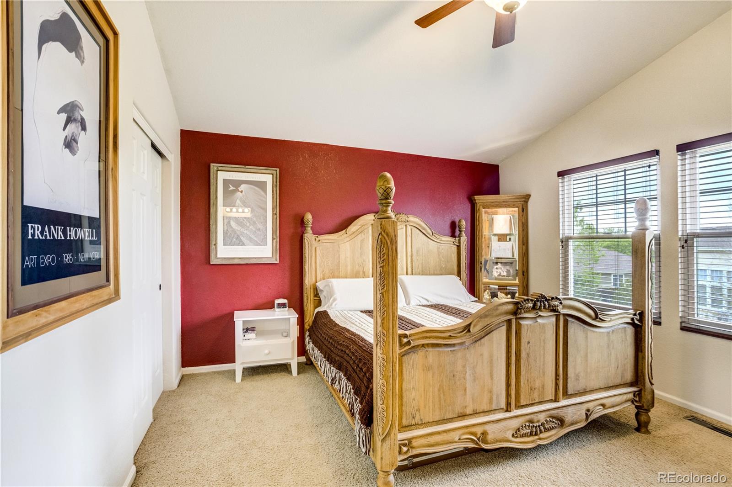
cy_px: 244
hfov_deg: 96.7
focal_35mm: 16
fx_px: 325
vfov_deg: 73.7
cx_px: 366
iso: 1250
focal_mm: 16
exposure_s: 1/13
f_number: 7.1
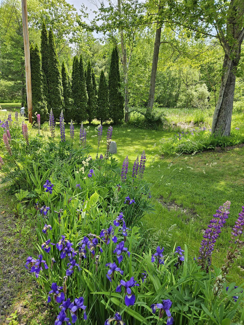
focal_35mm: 23
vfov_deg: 73.9
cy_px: 162
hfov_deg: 58.9
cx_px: 122
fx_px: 216
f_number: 1.8
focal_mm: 5.4
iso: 25
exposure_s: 1/364
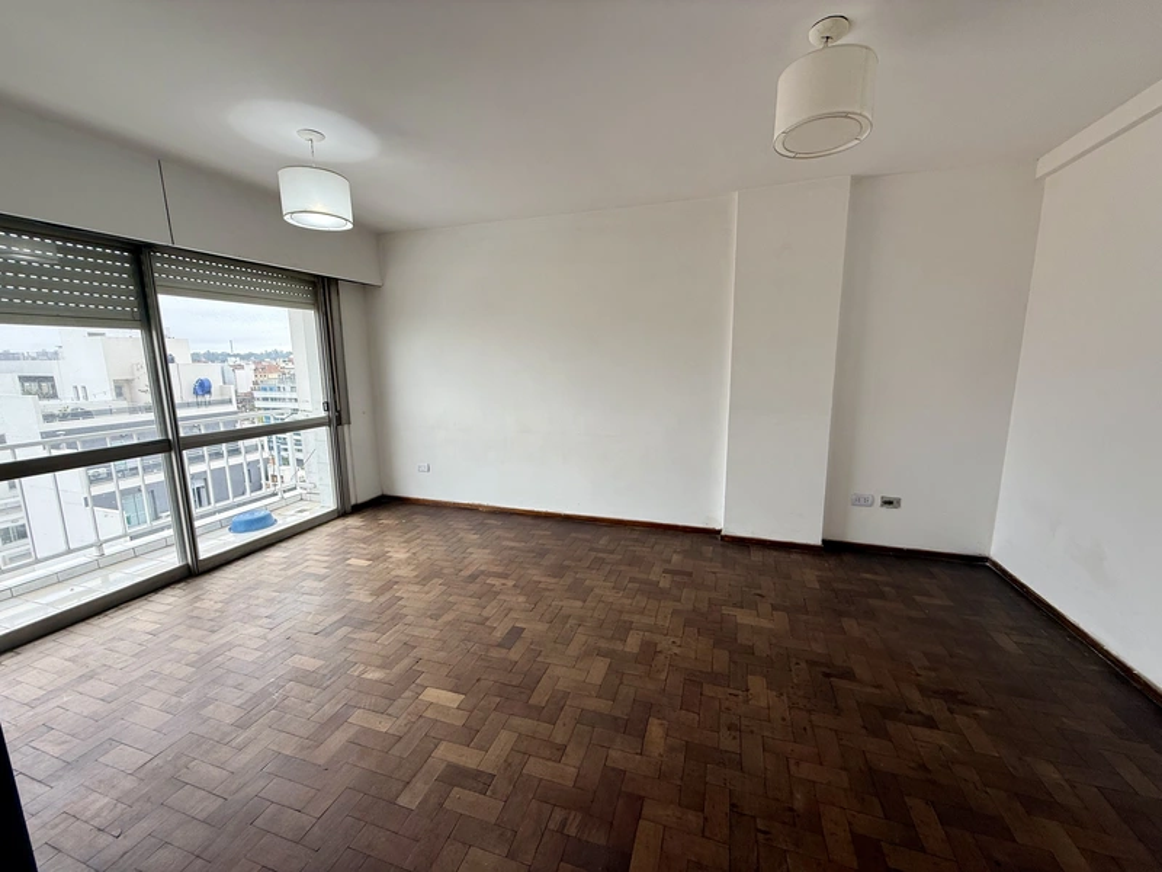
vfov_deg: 85.7
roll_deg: +0.7
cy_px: 436
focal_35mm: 14
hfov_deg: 102.1
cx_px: 581
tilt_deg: -8.8
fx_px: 470
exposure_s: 1/99
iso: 64
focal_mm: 2.22
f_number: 2.2
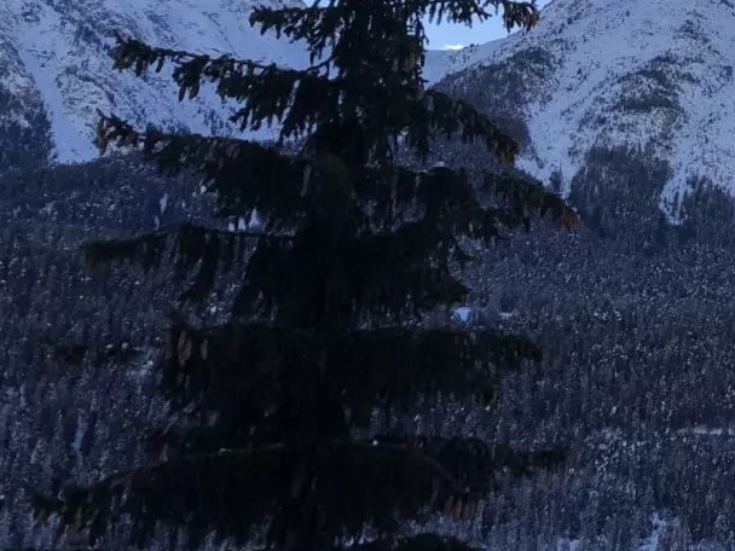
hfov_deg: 23.6
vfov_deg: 19.7
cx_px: 921
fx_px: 1571
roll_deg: -3.4
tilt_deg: +13.8
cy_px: 102
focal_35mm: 74
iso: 20
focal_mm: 3.99
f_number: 1.8
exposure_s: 1/2183
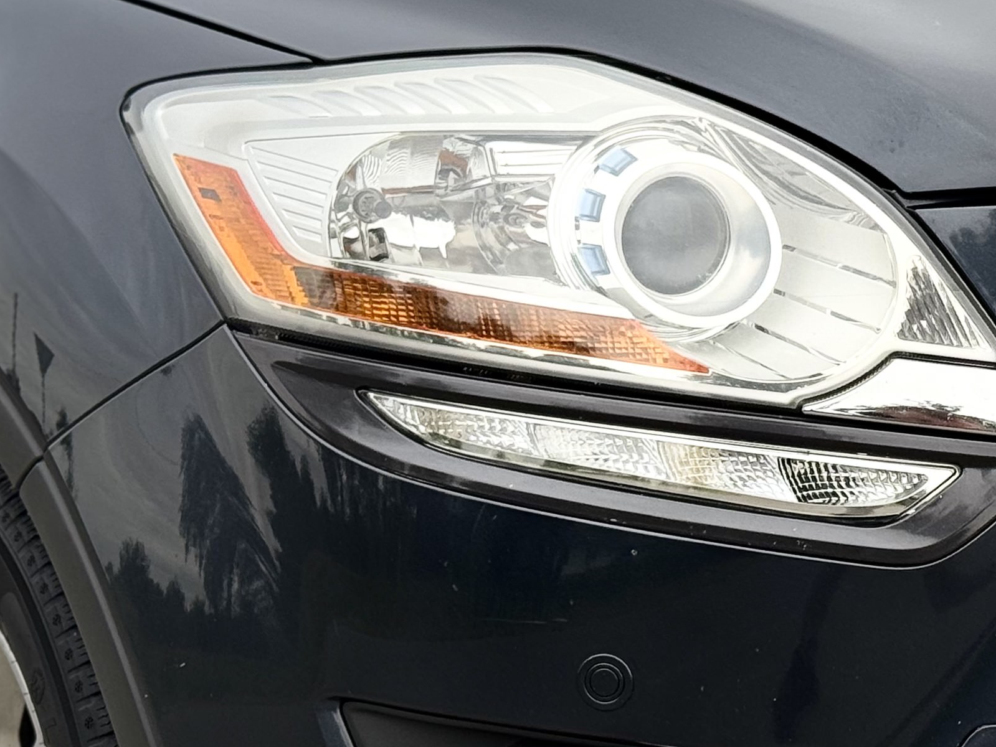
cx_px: 1005
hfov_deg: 15.9
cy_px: 467
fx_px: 3482
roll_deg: -0.1
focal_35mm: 121
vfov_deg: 12.2
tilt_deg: -10.1
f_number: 1.78
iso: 64
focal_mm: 6.76
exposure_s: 1/593
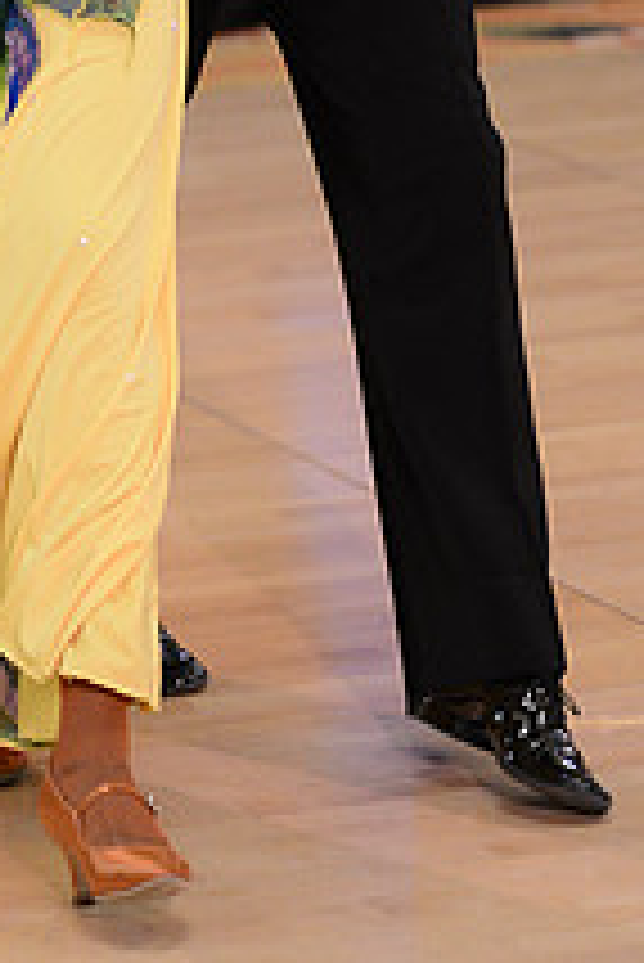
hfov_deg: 4.8
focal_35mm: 284
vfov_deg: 7.2
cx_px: -20
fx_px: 7608
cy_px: -284
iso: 2500
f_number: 2.8
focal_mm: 105
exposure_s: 1/250
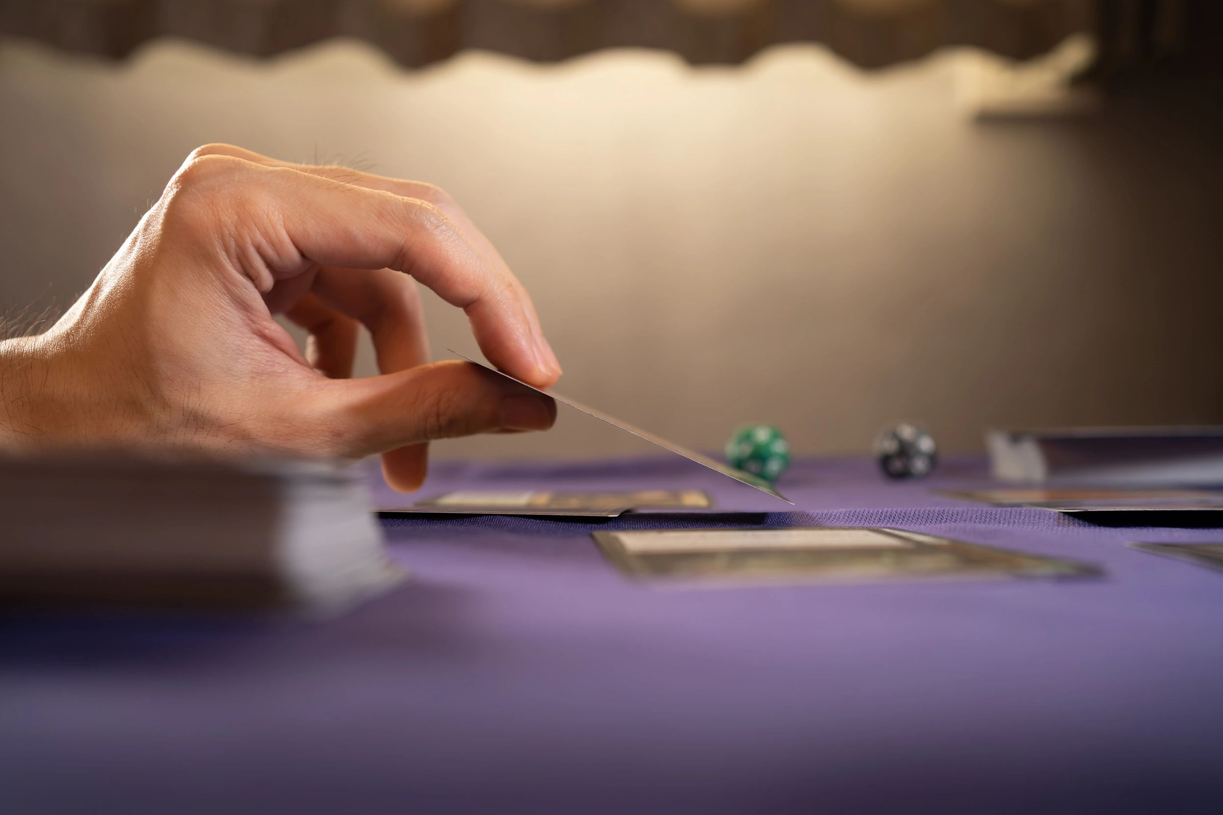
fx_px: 1223
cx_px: 609
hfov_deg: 53.1
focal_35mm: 36
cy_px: 411
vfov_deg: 36.9
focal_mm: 35
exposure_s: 1/40
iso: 320
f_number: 4
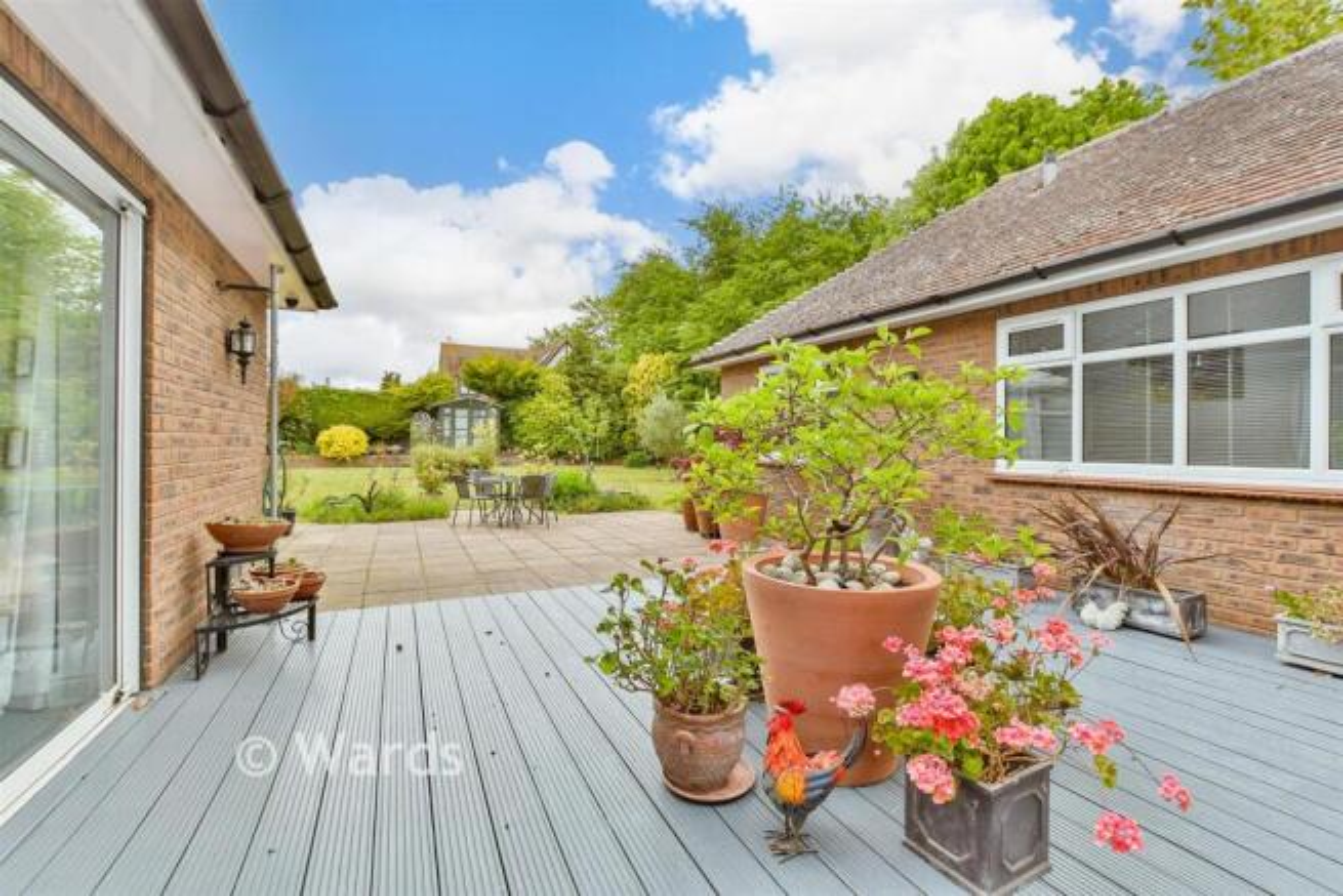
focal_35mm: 15
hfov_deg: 100.4
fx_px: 560
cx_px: 672
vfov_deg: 77.4
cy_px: 448
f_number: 7.1
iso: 500
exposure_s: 1/160
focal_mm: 10
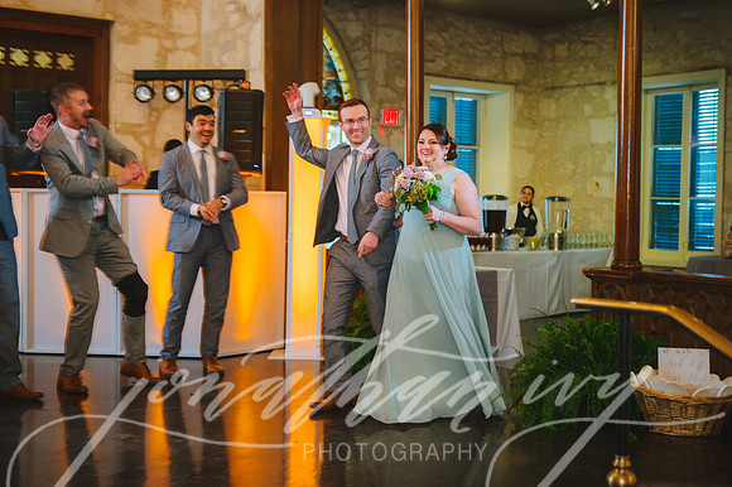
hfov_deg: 39.6
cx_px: 366
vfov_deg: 27.0
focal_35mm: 50
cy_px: 244
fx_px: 1016
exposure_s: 1/80
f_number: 2.8
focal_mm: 50
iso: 1600
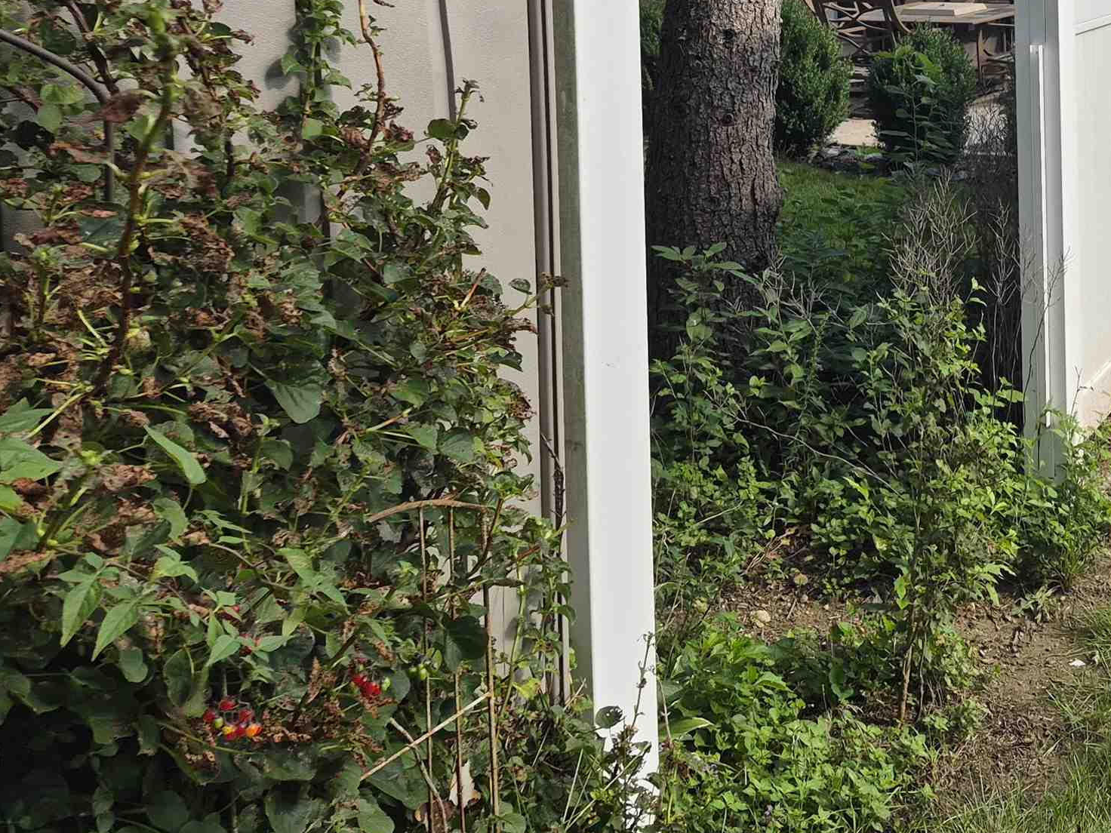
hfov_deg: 36.7
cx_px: 1036
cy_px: 6
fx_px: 1541
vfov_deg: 28.5
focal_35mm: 48
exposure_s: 1/1576
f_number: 1.8
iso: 80
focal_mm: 5.4
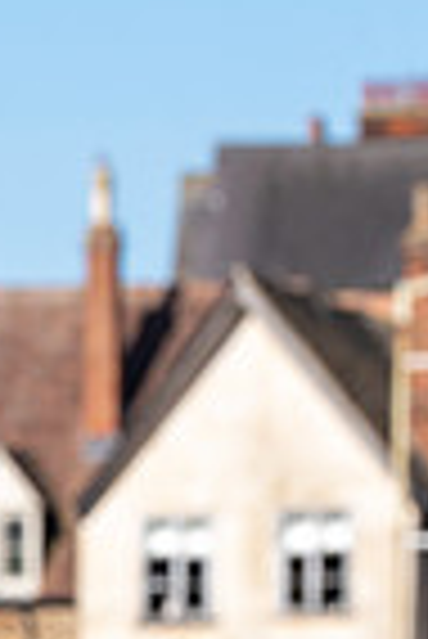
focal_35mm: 421
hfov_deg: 3.3
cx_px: -185
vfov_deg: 4.9
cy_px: 878
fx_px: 7489
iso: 250
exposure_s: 1/1000
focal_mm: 133
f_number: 6.3
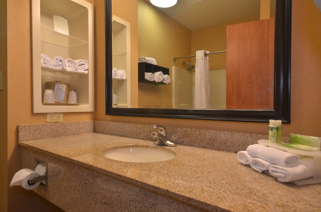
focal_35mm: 21
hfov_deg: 81.3
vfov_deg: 59.3
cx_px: 160
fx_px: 187
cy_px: 106
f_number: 10
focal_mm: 14
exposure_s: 1/8
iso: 320
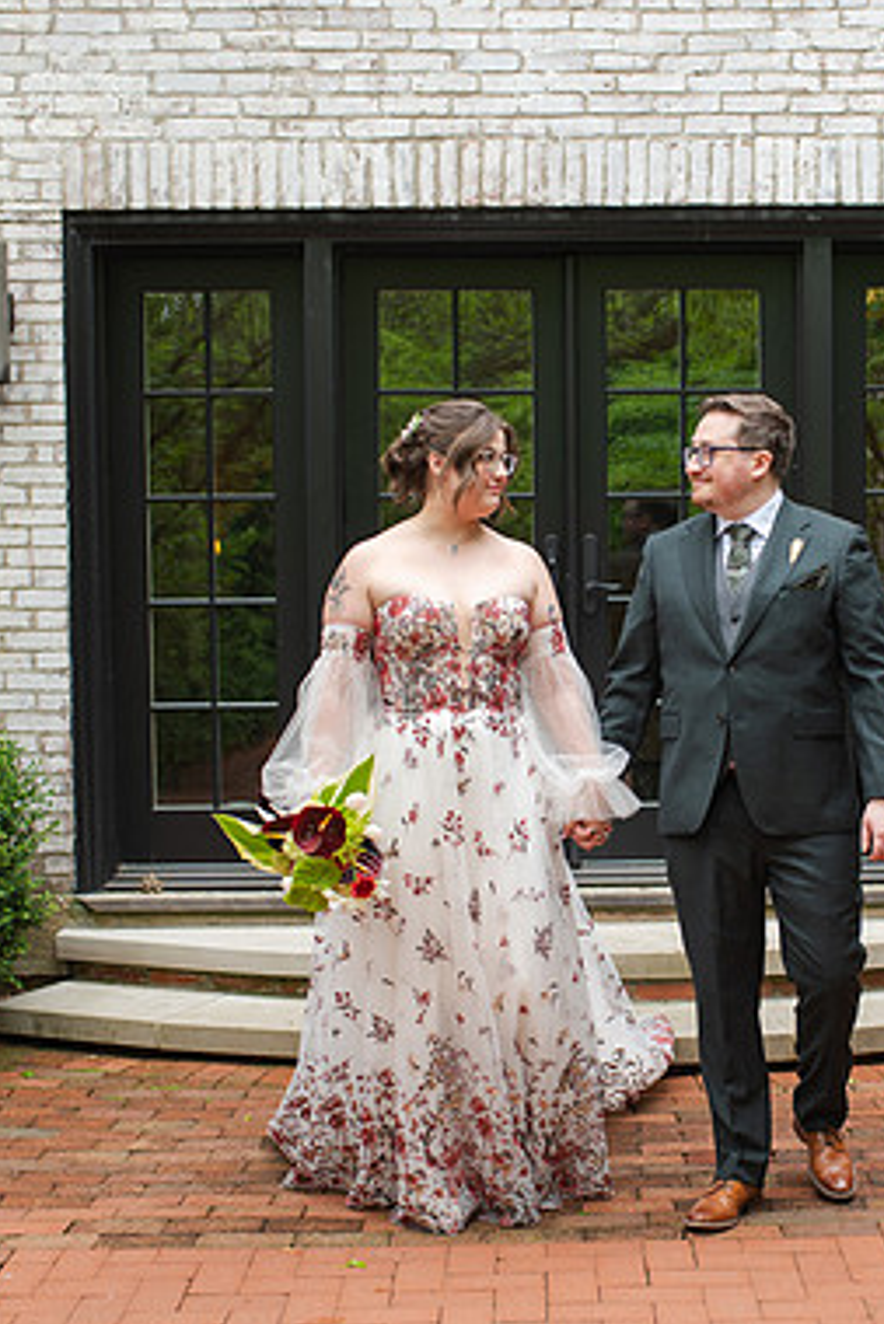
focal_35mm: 59
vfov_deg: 33.9
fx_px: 2171
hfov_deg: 22.9
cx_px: 619
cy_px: 713
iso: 140
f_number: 3.2
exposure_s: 1/320
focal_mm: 35
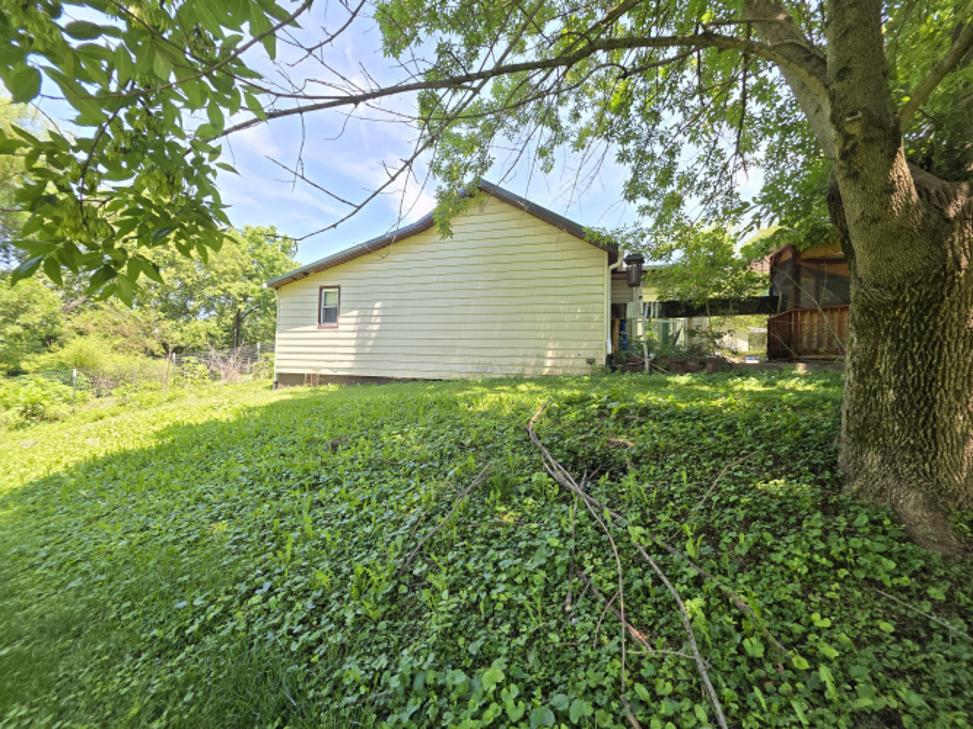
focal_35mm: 13
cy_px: 364
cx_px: 486
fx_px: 365
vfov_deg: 89.9
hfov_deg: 106.2
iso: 64
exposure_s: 1/359
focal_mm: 2.2
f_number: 1.9
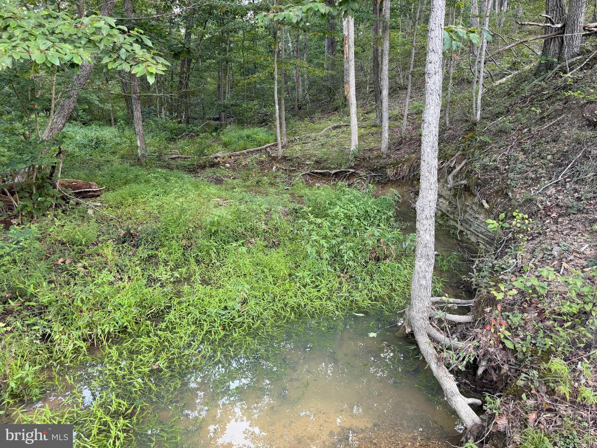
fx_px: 414
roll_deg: +0.7
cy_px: 224
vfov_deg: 56.8
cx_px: 298
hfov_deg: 71.6
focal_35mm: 24
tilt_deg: -15.4
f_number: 1.78
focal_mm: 6.76
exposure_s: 1/105
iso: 200
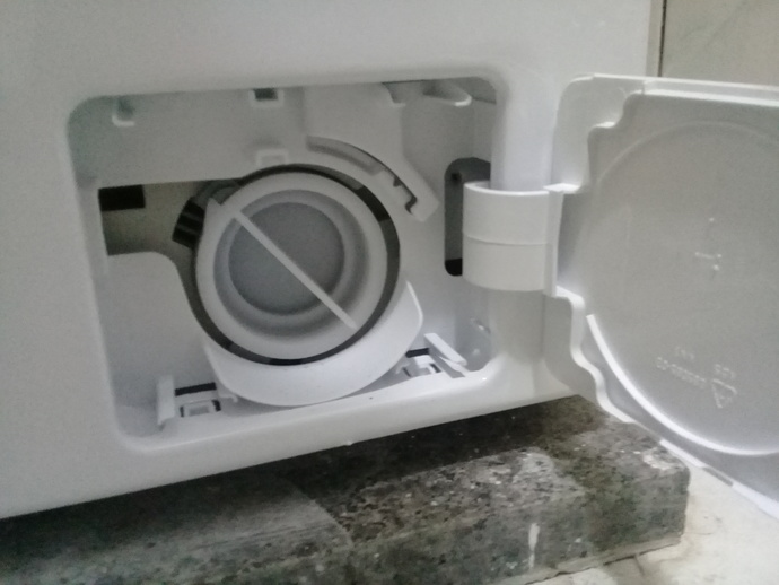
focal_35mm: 31
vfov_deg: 45.5
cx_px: 390
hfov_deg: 58.3
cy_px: 292
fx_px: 698
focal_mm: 3.3
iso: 640
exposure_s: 1/17
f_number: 2.2
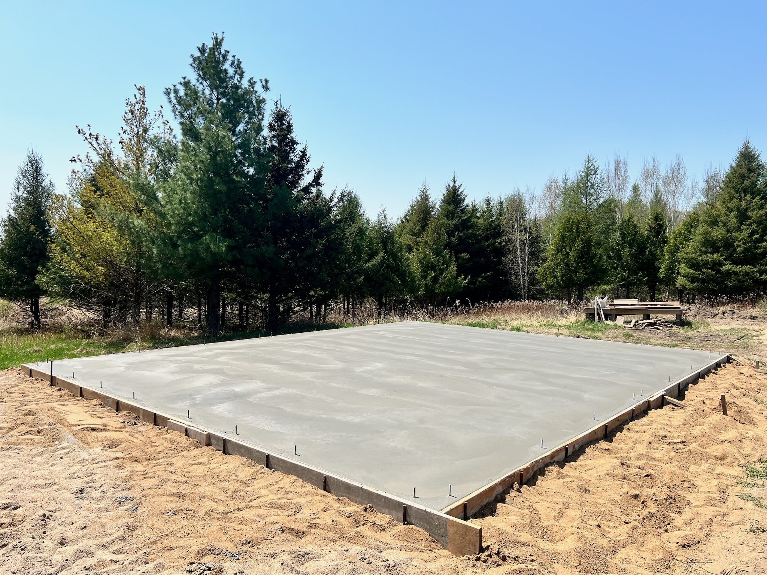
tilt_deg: -3.7
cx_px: 384
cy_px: 288
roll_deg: -0.6
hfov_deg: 67.3
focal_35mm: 26
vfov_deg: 53.1
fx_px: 576
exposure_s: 1/5076
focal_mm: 5.7
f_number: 1.5
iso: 50
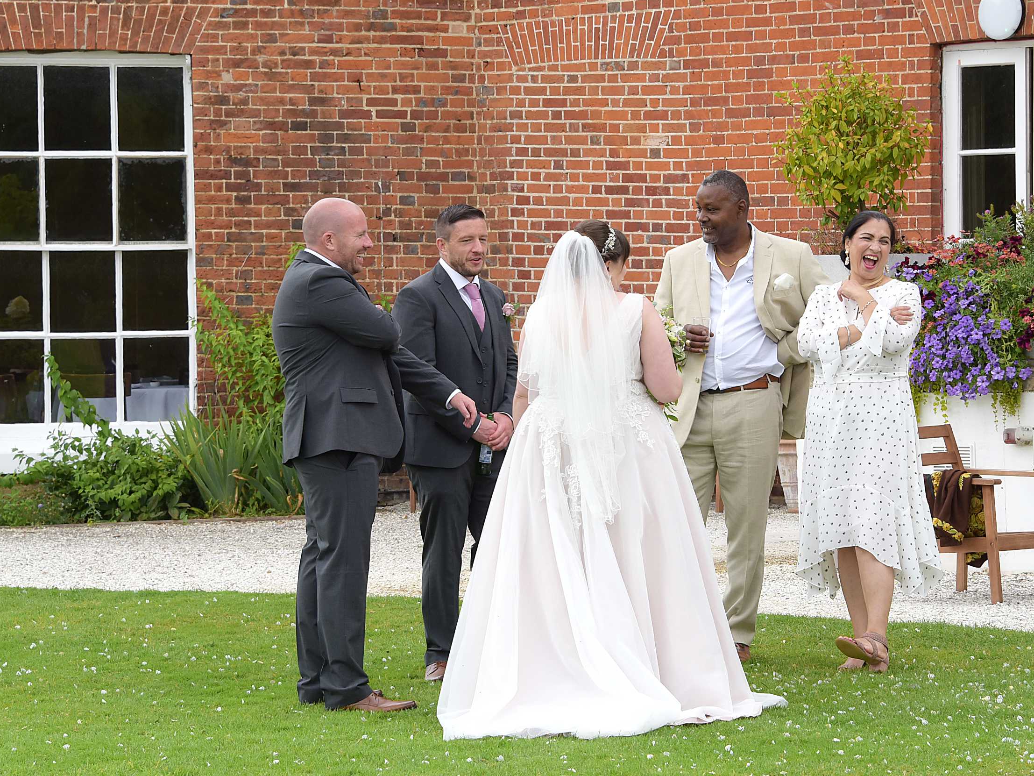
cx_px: 460
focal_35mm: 114
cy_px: 388
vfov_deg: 13.0
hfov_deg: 17.3
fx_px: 3406
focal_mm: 105
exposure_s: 1/320
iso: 500
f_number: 9
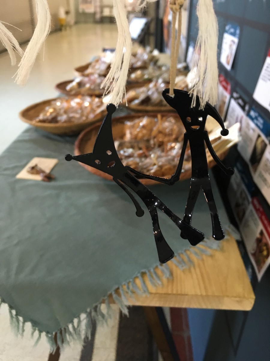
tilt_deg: -30.7
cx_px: 135
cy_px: 180
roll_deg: +0.5
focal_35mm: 29
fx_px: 302
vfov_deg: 61.7
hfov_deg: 48.2
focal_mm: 4.15
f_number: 2.2
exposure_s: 1/30
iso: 160
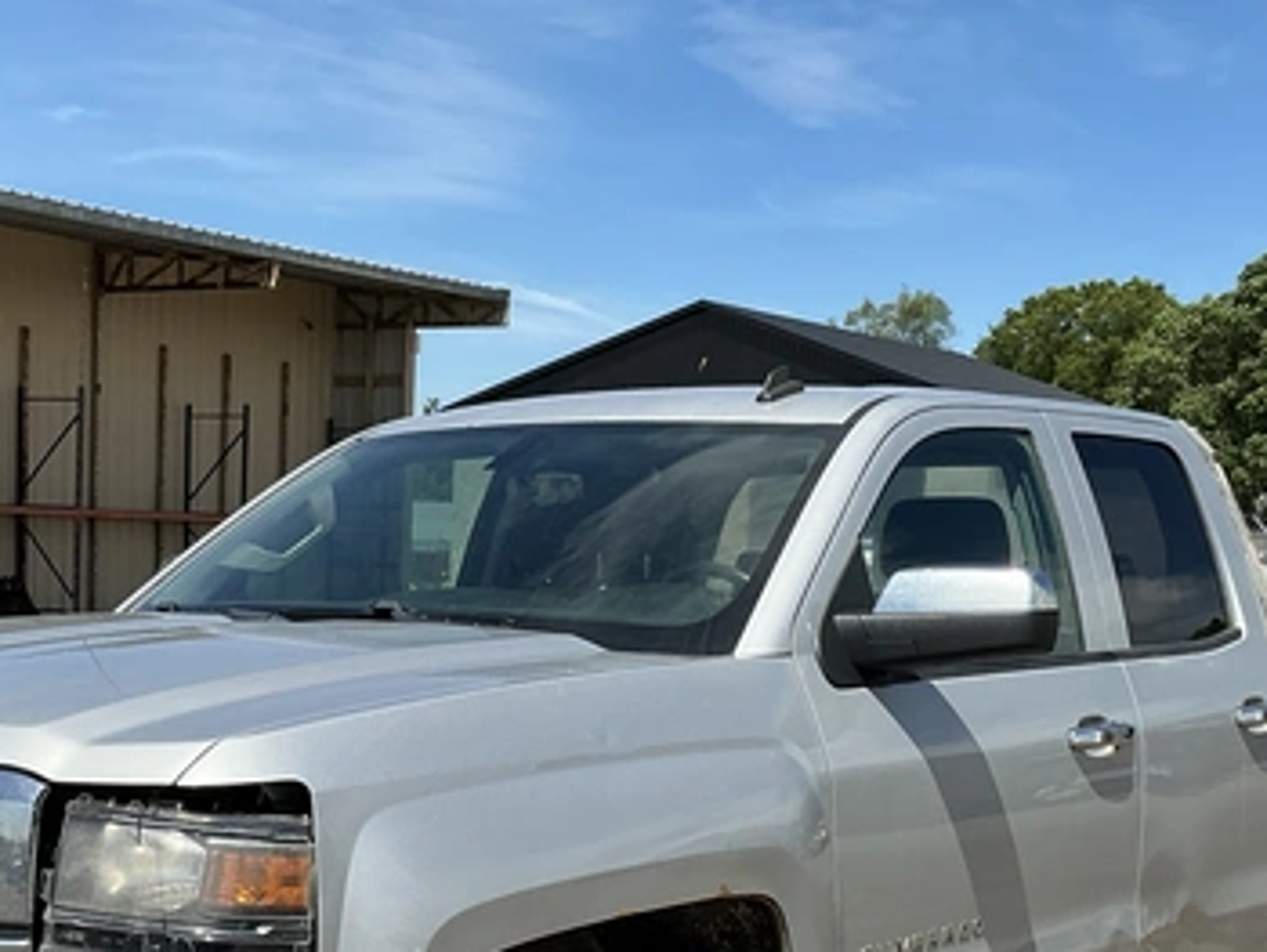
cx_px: 565
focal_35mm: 60
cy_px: 762
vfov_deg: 24.1
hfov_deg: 32.1
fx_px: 2198
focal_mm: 3
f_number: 1.8
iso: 25
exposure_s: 1/1626
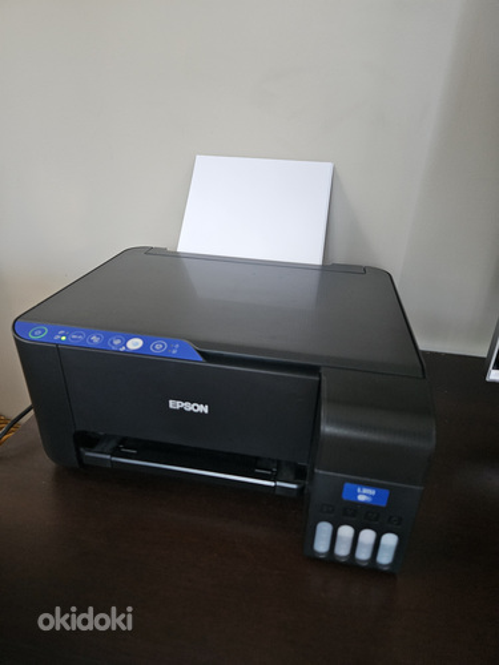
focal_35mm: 23
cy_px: 332
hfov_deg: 58.9
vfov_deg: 73.9
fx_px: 442
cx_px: 250
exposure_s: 1/33
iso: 500
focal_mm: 5.4
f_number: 1.8
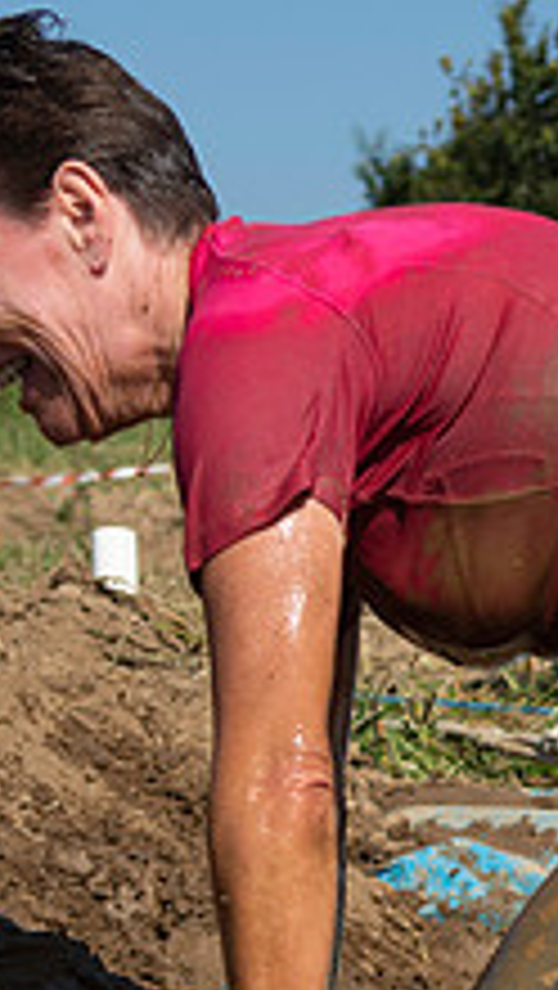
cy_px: 835
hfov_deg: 8.2
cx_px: 1094
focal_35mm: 141
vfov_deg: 15.1
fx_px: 3703
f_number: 4
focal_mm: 34
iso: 100
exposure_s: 1/1600
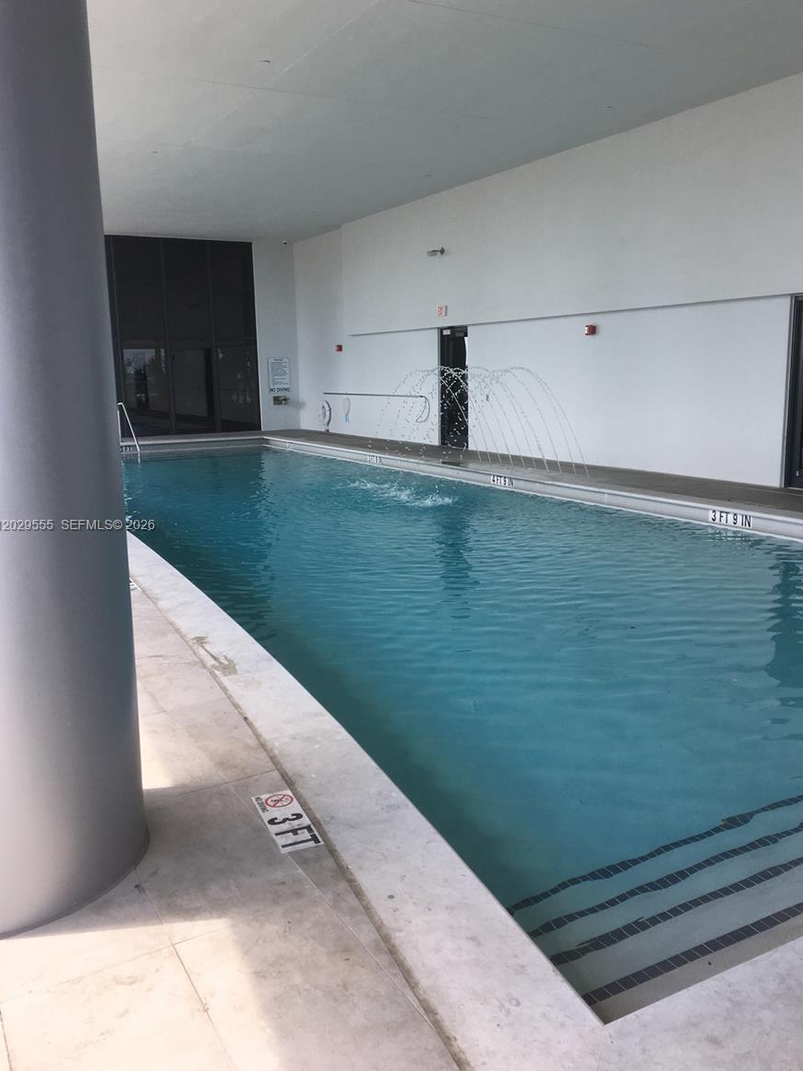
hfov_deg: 46.8
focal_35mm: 30
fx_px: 928
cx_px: 400
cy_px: 526
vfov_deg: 60.0
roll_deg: +1.6
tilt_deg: -9.5
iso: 25
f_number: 2.2
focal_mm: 4.15
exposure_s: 1/311
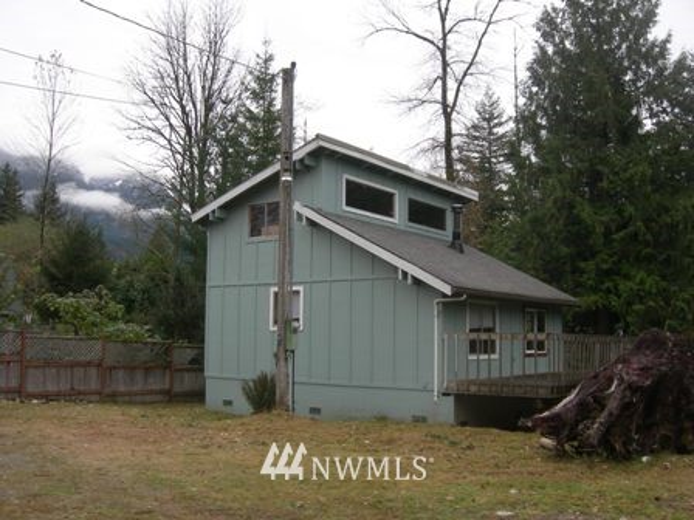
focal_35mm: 36
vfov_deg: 39.7
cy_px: 260
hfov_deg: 51.4
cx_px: 347
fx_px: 722
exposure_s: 1/133
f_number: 4.3
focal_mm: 7.5
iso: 64
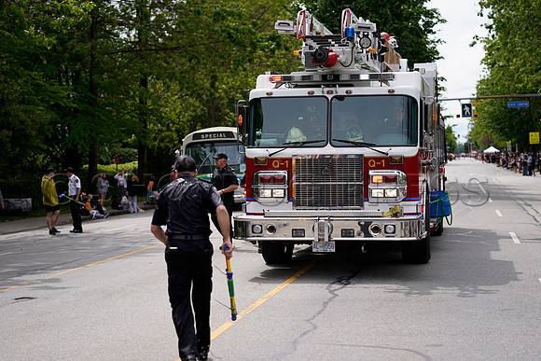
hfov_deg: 28.8
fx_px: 1052
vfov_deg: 19.5
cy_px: 180
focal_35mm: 70
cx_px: 270
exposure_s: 1/400
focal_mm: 70
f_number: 2.8
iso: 100
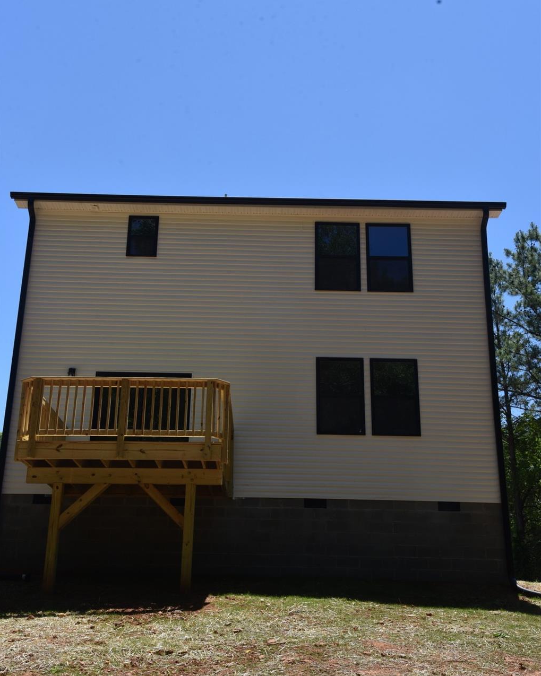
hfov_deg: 34.9
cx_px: 269
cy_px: 339
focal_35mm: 43
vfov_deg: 42.9
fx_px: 861
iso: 640
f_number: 11
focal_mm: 38
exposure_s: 1/500
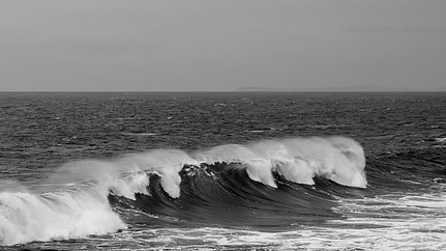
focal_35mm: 156
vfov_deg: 7.8
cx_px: 126
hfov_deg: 13.8
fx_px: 1844
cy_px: 109
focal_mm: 41
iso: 800
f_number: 4
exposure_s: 1/2500
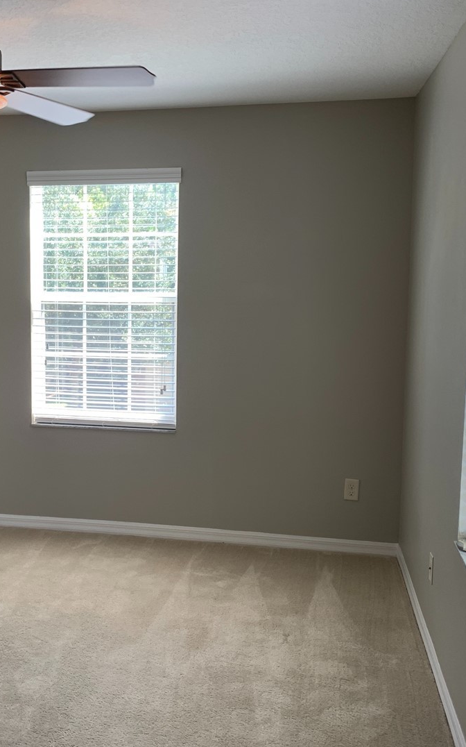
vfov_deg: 48.2
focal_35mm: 41
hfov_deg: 30.7
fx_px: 834
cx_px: 114
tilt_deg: -6.2
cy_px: 368
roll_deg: +0.2
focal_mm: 4.25
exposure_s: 1/120
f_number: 1.8
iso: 40
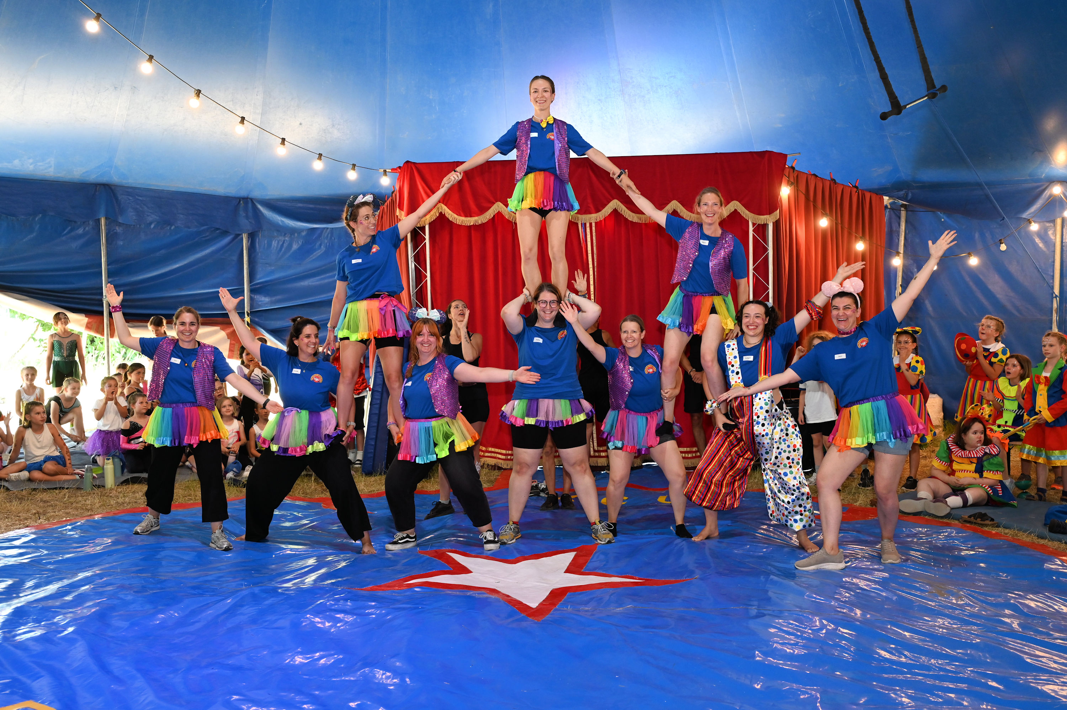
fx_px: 1007
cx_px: 534
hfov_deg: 55.8
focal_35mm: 34
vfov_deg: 38.8
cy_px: 355
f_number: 4.5
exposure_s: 1/125
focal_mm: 34
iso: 1250
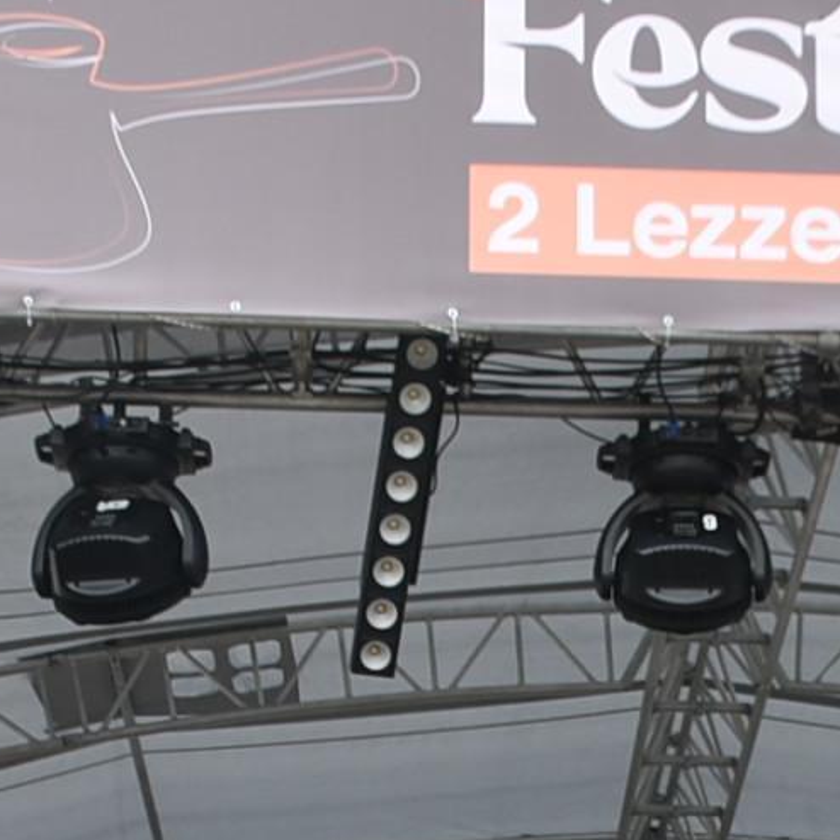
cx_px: 721
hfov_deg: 12.5
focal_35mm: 139
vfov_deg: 12.0
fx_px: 3816
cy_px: 1279
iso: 100
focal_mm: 18
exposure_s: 1/125
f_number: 5.6
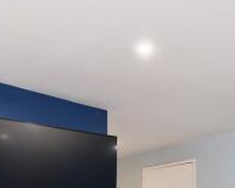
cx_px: 155
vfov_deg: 23.1
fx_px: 401
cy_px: 249
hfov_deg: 32.4
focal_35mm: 58
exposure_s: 1/60
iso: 640
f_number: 11
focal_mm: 11
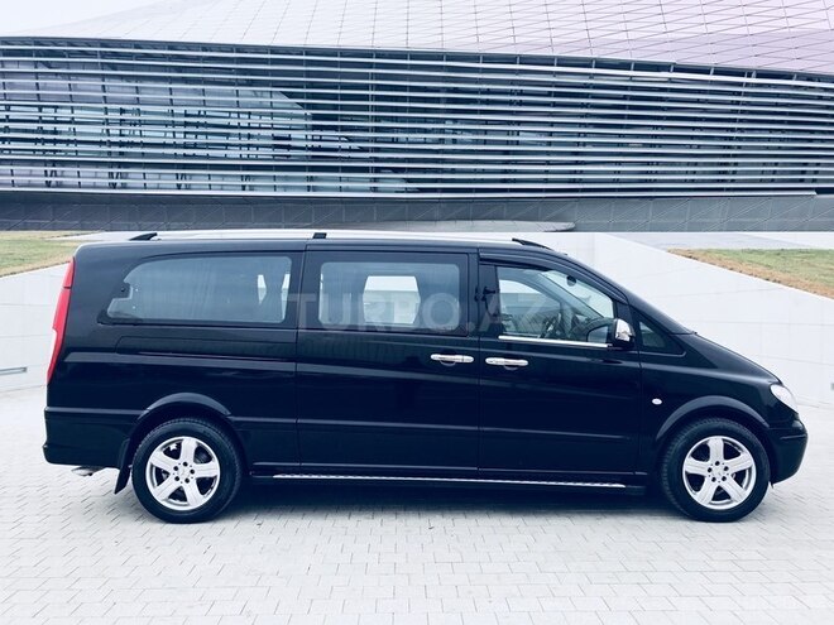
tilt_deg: +0.4
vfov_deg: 49.7
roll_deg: -0.8
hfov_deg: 63.4
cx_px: 417
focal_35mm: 28
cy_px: 312
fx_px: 675
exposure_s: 1/444
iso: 20
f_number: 1.8
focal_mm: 4
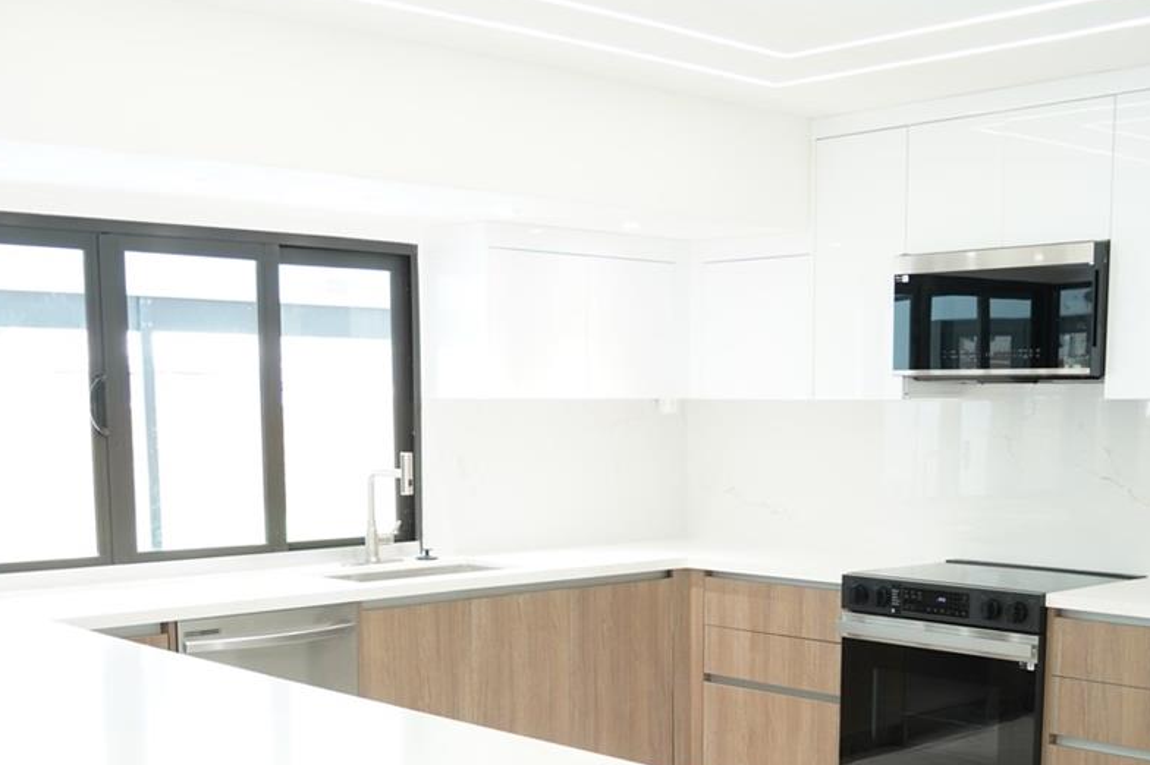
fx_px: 1565
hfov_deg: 40.3
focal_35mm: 49
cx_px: 664
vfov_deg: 26.8
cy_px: 645
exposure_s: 1/30
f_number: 3.5
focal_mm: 24
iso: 250
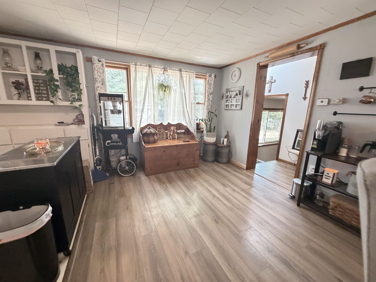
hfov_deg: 102.1
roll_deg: -1.4
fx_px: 152
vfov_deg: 85.7
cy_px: 141
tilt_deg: -7.5
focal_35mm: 14
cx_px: 188
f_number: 2.2
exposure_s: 1/60
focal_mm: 2.22
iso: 500
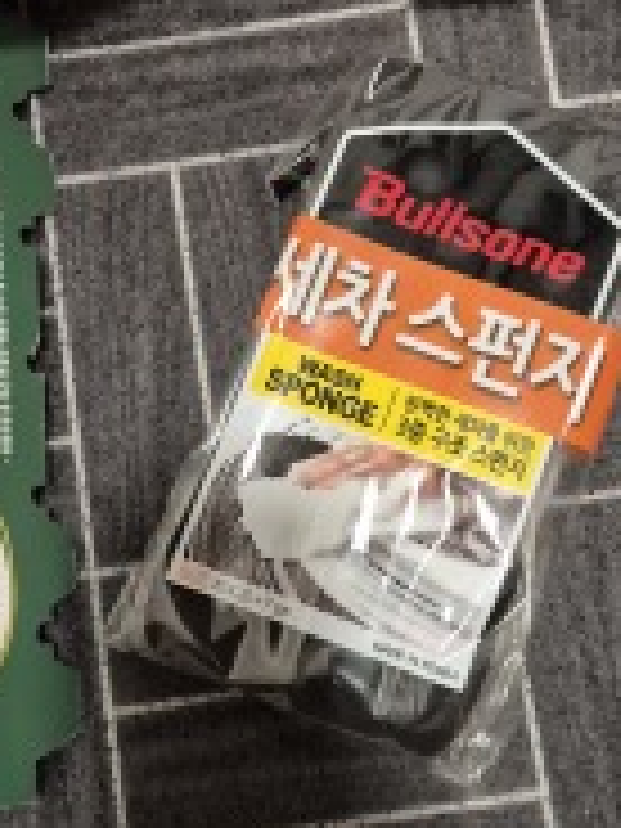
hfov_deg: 32.1
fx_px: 1076
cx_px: 364
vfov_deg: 42.0
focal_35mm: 45
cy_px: 468
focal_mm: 5.4
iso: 1000
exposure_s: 1/120
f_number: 1.8
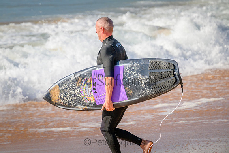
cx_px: 114
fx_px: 5090
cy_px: 76
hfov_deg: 2.6
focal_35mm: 800
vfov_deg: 1.7
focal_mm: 800
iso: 1000
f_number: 11
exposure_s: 1/2000
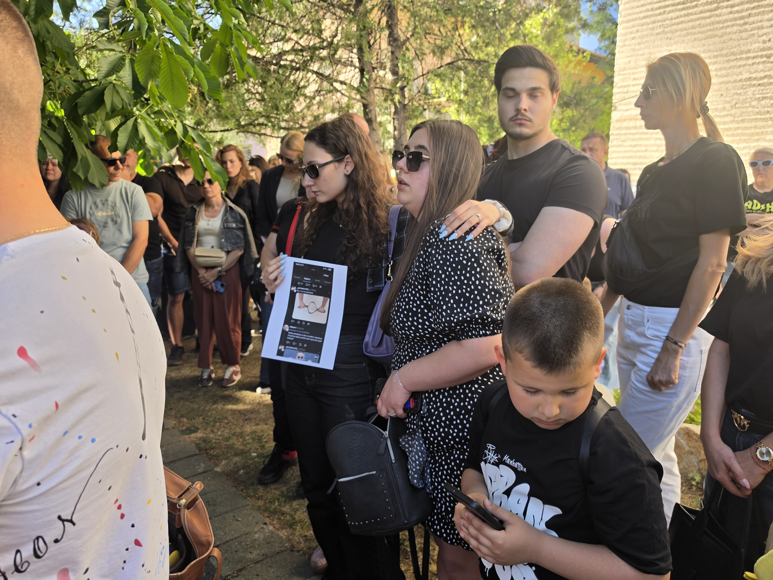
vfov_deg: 58.9
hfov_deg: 73.9
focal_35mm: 23
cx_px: 386
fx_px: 514
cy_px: 290
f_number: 1.4
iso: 20
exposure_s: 1/359
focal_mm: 6.5
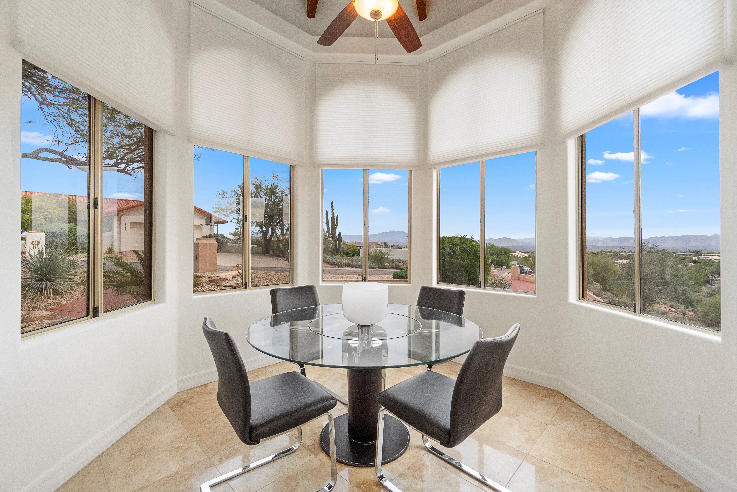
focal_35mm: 15
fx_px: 307
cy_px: 246
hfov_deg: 100.4
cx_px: 368
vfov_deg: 77.3
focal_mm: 10
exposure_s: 1/50
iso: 400
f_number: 8
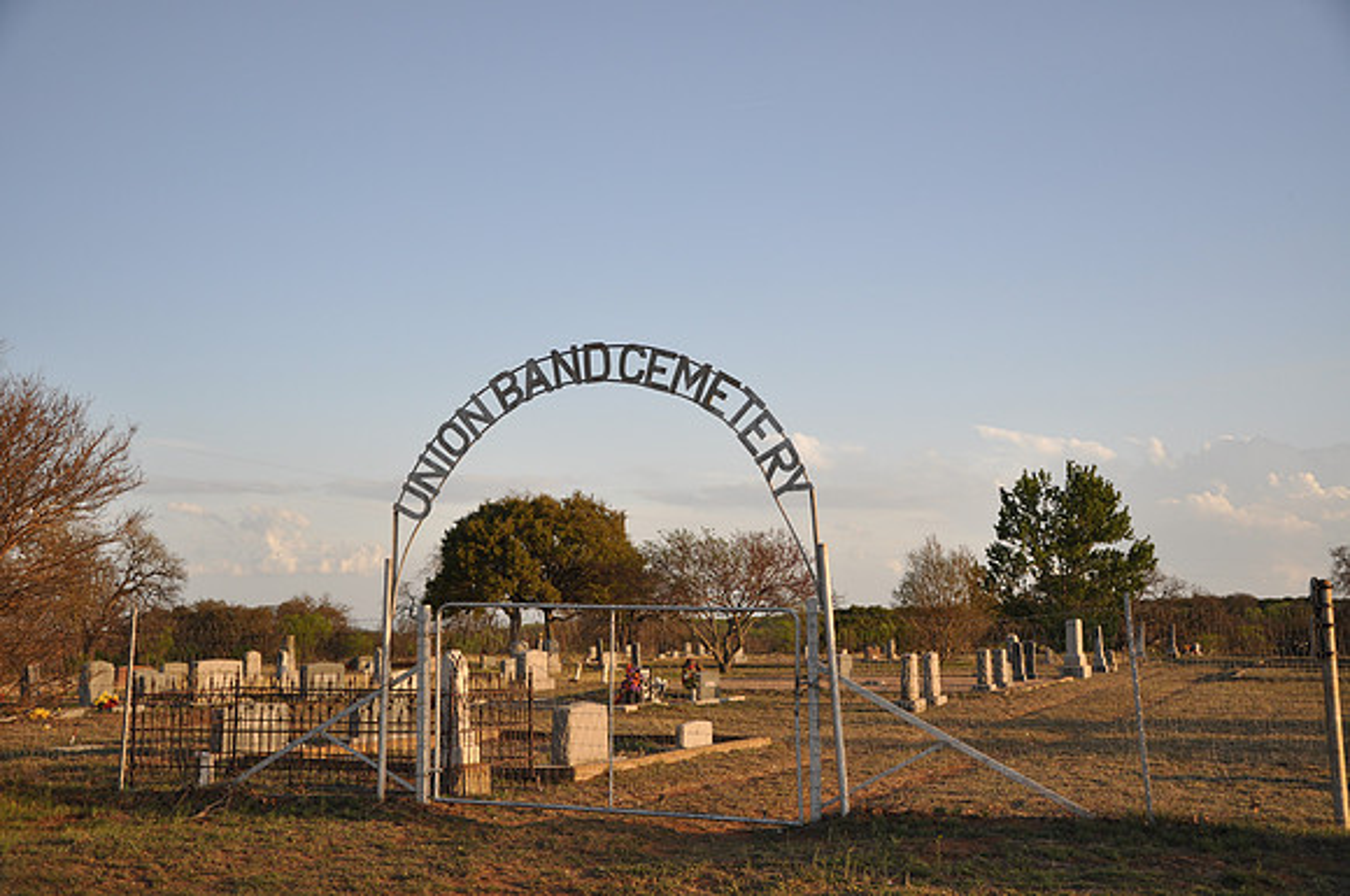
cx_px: 675
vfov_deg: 31.8
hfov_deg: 46.5
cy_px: 448
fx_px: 1573
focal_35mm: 42
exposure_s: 1/125
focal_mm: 28
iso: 200
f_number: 5.6
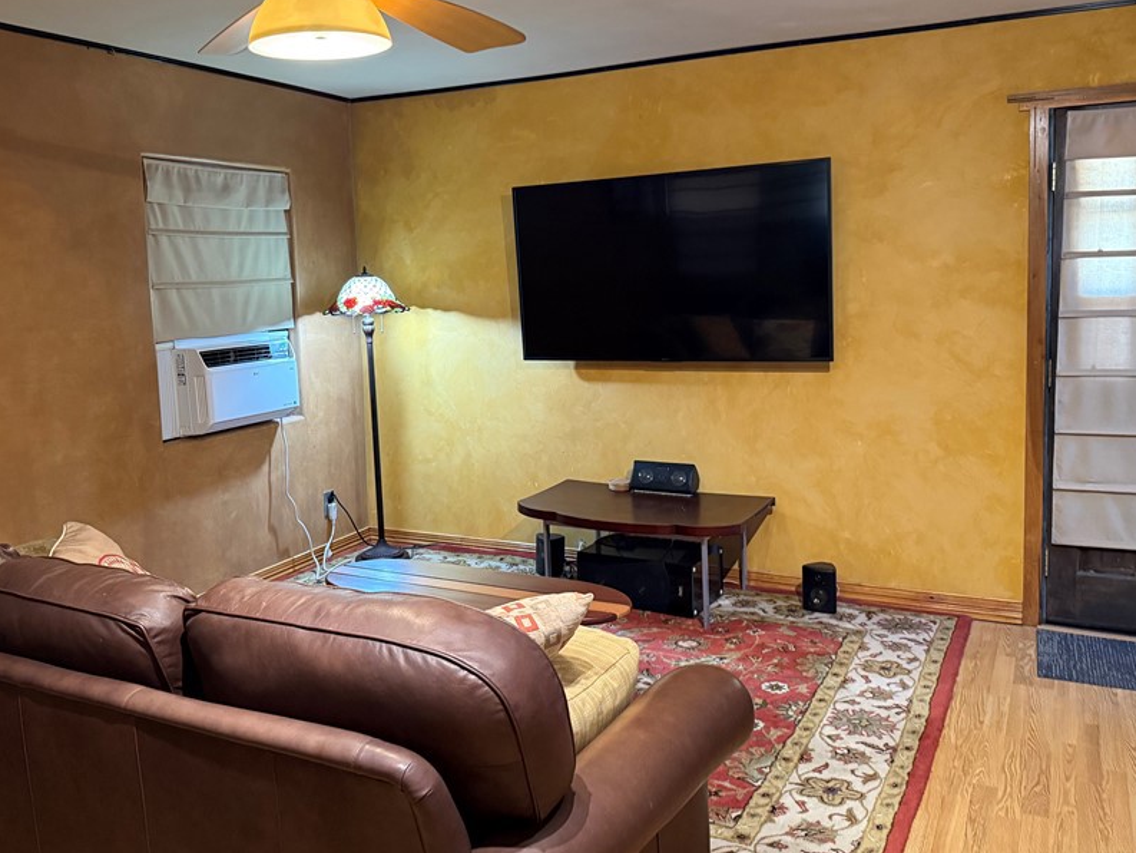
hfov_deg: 58.2
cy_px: 360
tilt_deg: -4.7
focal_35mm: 31
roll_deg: +2.1
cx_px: 501
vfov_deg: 45.3
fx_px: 1017
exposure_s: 1/60
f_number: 1.78
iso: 800
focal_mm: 6.76
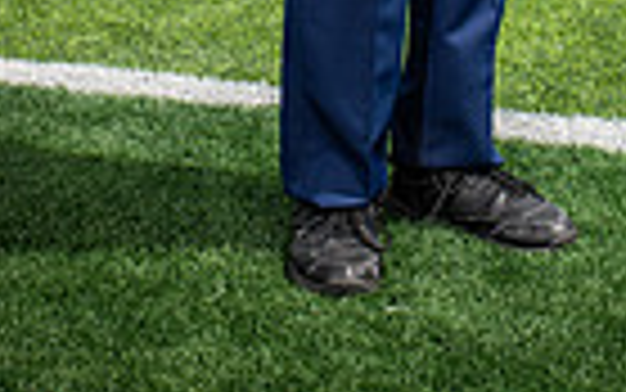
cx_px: 419
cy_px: -581
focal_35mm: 125
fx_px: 2133
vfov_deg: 9.3
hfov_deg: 16.7
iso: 125
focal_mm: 38
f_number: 7.1
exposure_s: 1/400
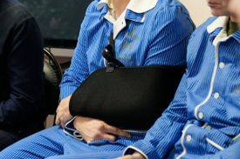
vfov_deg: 10.8
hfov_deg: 15.9
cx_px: 11
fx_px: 846
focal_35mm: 127
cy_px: 45
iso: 2500
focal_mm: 50
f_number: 2.8
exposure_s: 1/200
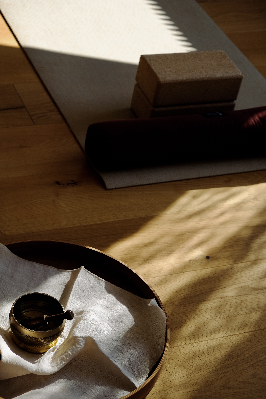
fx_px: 920
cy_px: 200
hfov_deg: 16.5
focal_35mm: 83
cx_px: 133
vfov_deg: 24.5
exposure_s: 1/350
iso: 200
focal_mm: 55
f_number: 5
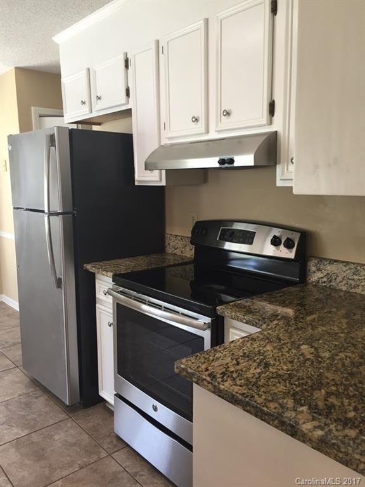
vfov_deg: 61.7
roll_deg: +1.3
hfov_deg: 48.2
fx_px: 408
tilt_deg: -8.4
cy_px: 244
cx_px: 182
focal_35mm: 29
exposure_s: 1/30
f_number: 2.2
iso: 64
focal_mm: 4.15
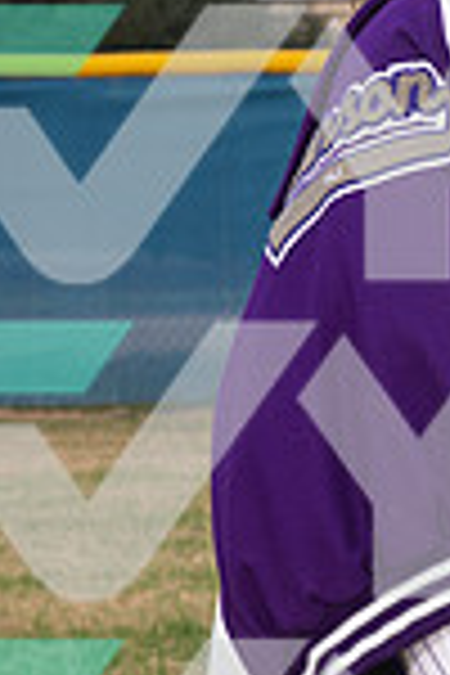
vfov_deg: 11.0
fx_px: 3487
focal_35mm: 186
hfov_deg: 7.3
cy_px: 464
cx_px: 526
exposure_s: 1/320
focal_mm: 62
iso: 320
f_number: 6.3
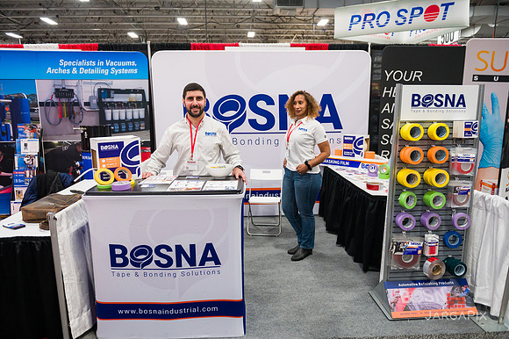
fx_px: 367
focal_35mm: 26
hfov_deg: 69.4
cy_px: 170
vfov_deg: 49.5
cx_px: 254
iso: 3200
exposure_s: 1/320
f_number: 4
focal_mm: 26
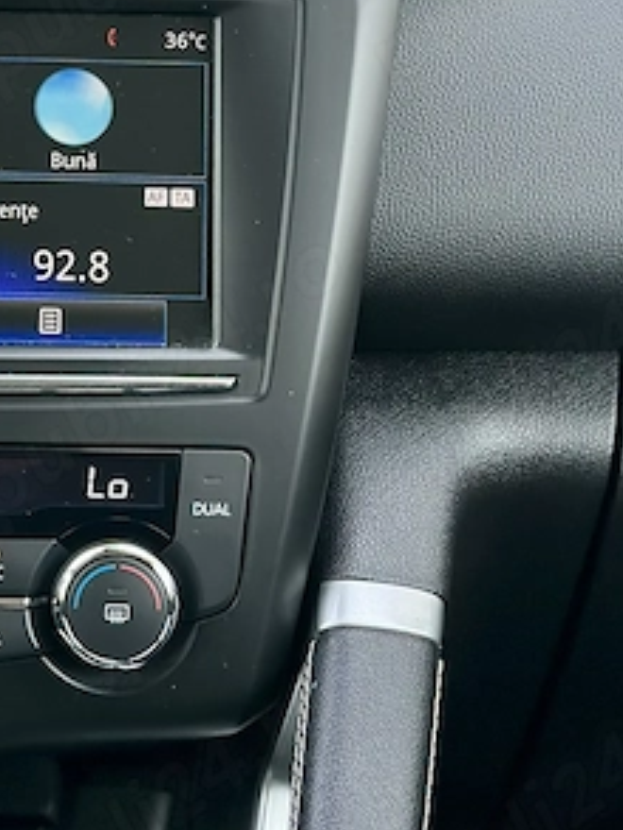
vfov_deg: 14.8
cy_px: 40
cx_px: -42
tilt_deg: -17.3
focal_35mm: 131
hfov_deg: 11.2
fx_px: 3141
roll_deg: -3.2
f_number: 1.78
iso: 100
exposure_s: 1/165
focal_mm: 6.86
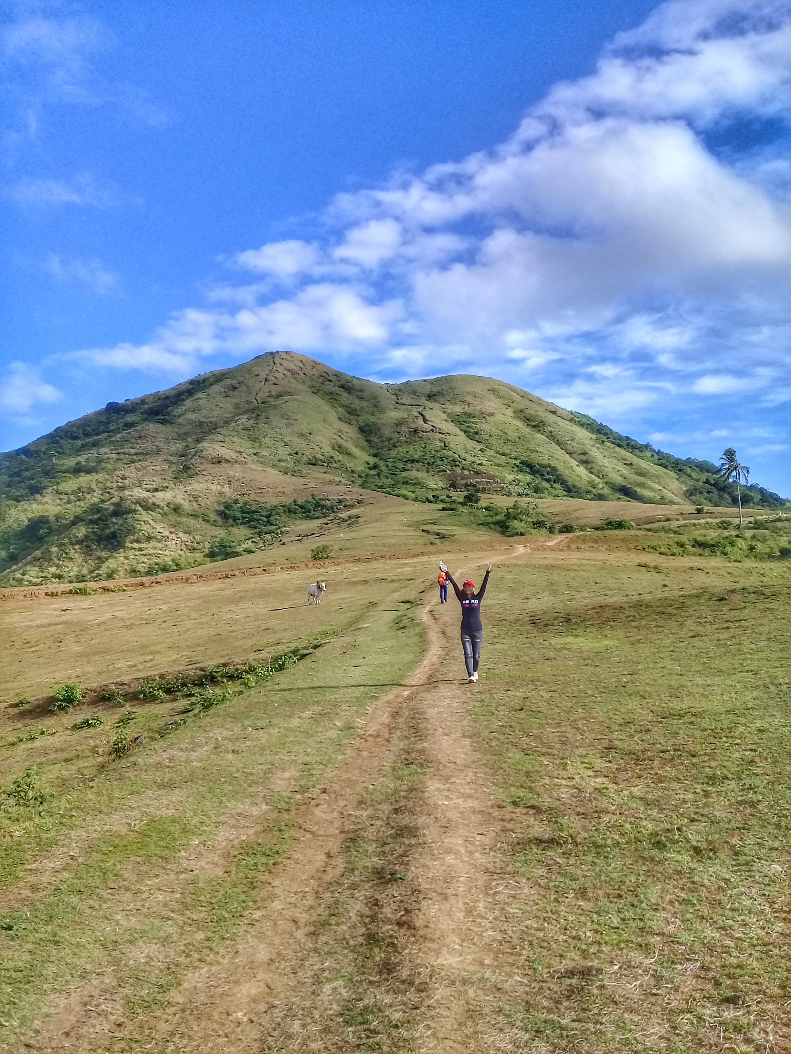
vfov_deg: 58.4
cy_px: 527
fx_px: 944
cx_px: 396
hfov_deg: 45.4
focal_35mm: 31
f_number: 2.2
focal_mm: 3.3
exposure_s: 1/1205
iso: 50
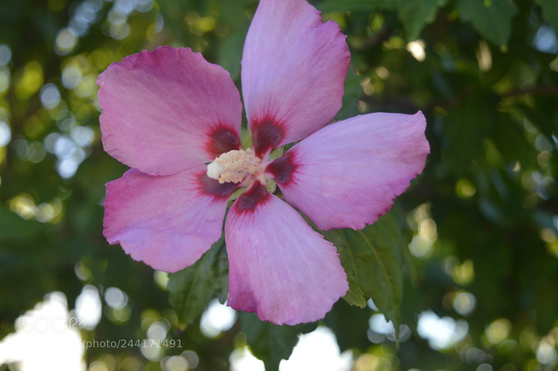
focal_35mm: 57
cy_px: 186
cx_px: 279
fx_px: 883
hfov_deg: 35.1
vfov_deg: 23.7
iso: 100
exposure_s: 1/100
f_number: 5.6
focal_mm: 38
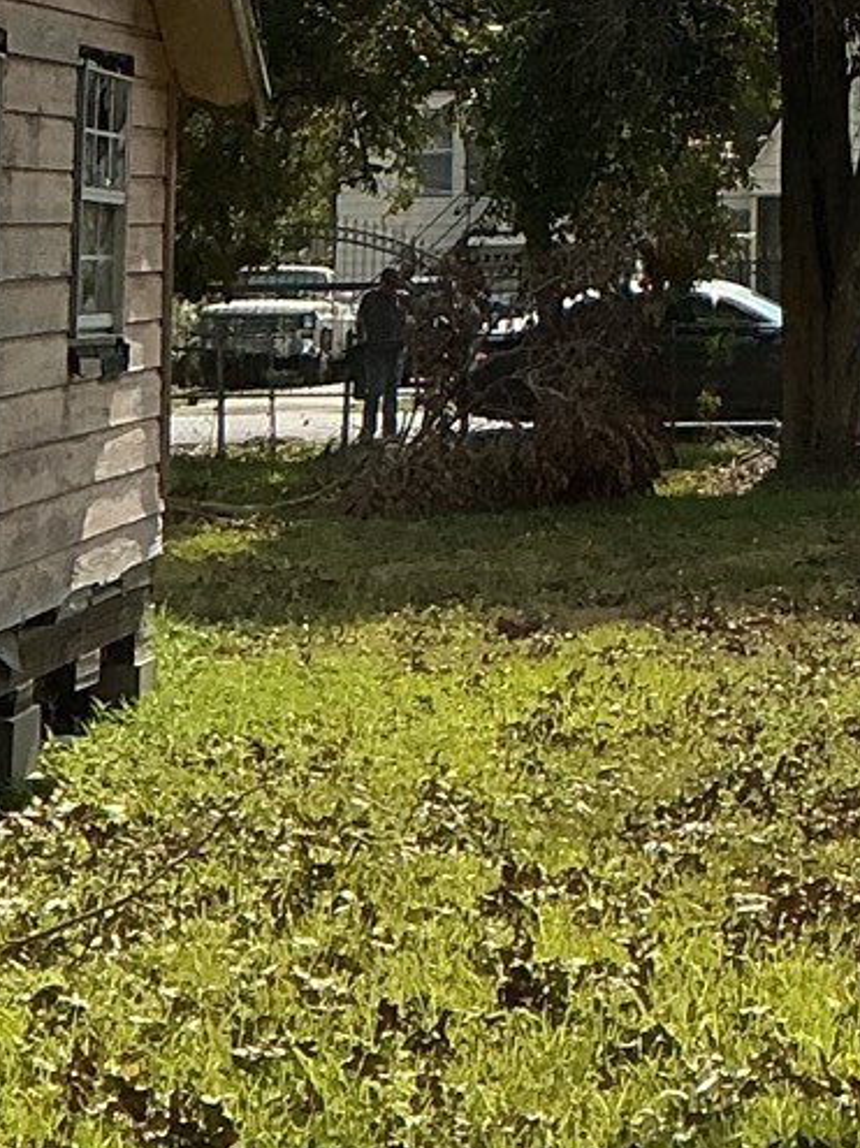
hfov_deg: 12.2
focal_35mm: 120
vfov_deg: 13.9
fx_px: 3977
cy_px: -1141
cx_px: 844
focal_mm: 3
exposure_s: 1/3322
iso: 25
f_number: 1.8
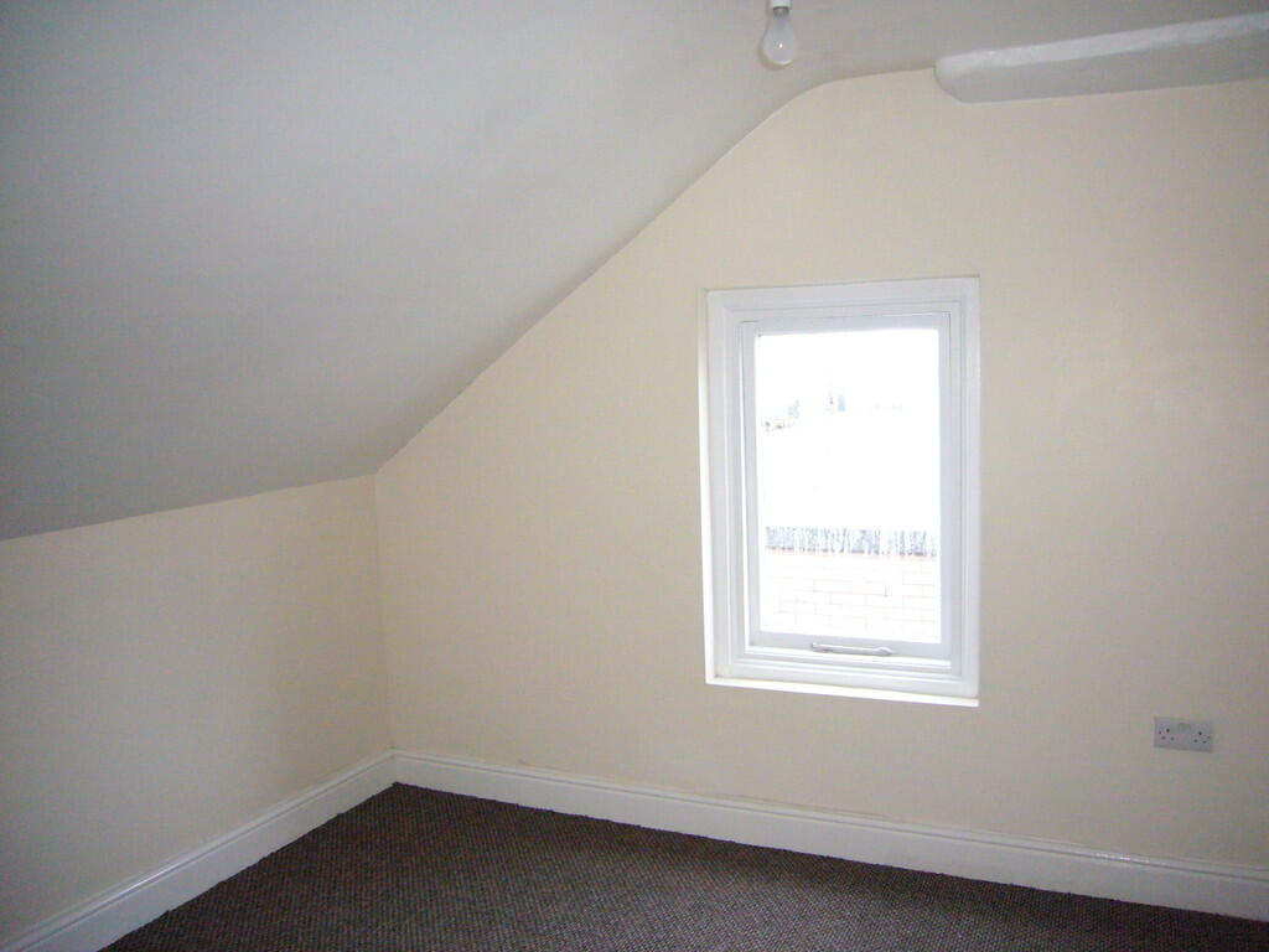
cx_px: 634
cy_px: 476
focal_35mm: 28
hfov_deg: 63.4
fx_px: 1026
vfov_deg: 49.7
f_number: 2.8
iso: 400
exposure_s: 1/30
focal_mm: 4.6
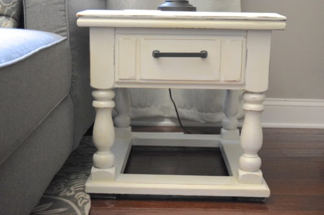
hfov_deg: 35.1
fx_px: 513
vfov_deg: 23.8
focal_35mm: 57
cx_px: 162
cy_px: 108
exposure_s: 1/50
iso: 3200
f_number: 4.8
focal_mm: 38
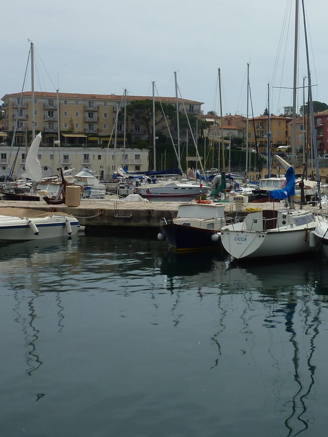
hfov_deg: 27.5
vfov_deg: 36.1
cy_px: 197
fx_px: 670
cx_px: 191
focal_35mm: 53
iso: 80
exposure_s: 1/640
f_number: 5.6
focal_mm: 4.1
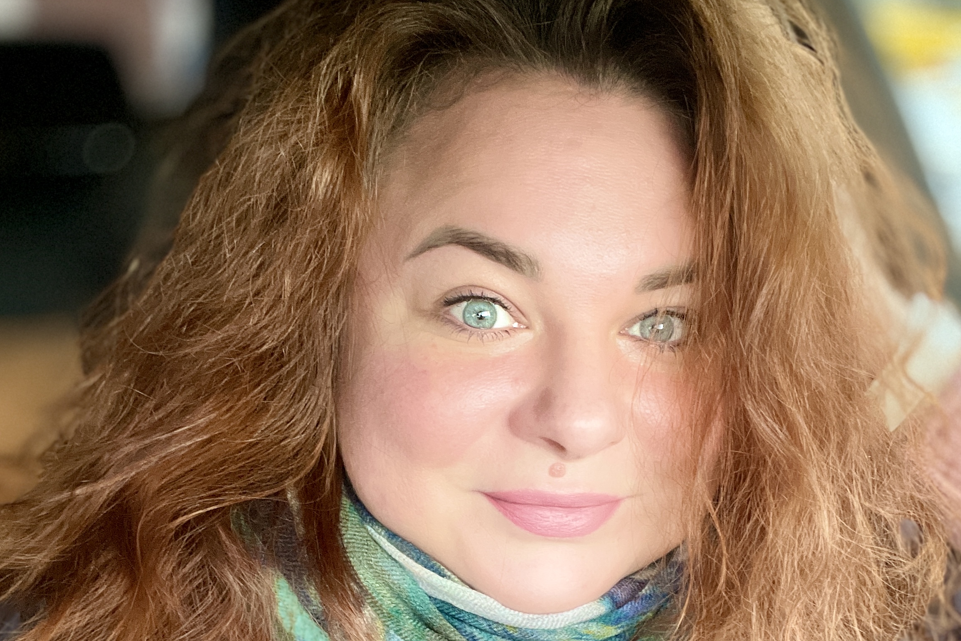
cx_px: 483
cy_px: 581
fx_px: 1121
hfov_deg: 46.4
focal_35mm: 42
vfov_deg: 30.4
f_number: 2.2
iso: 320
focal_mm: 2.71
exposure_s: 1/60
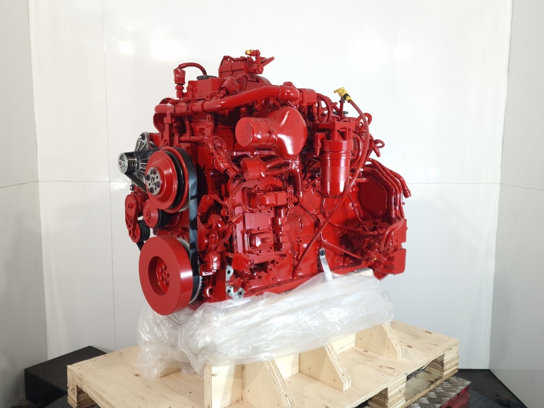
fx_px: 361
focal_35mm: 23
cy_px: 204
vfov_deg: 58.9
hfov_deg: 73.9
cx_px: 272
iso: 64
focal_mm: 6.4
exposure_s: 1/50
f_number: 1.8
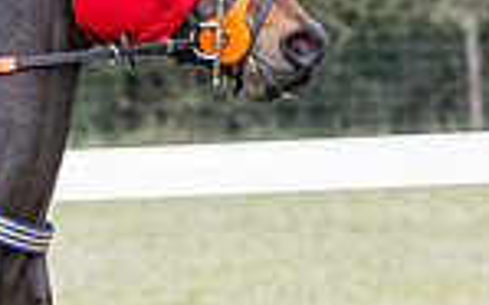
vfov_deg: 1.4
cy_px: 514
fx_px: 12523
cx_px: 330
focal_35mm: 940
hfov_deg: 2.2
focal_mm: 92
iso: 1600
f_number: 4
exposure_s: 1/1000
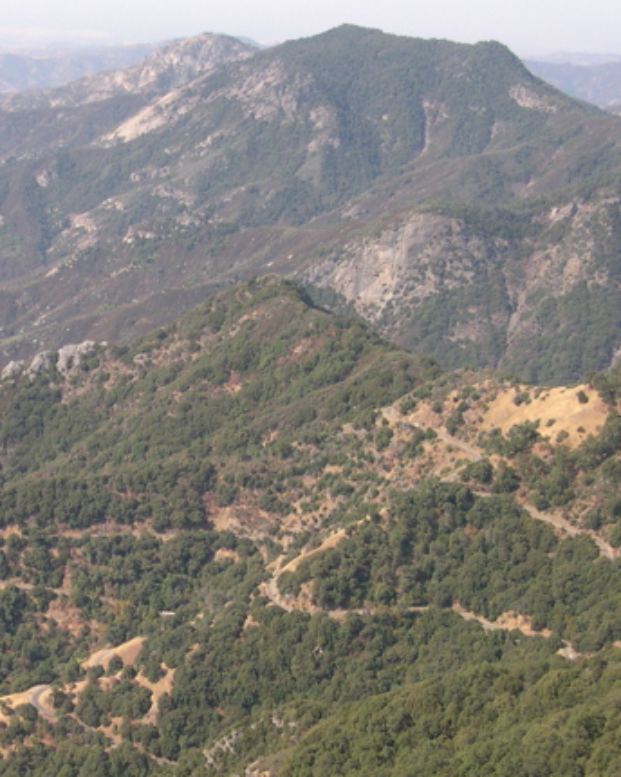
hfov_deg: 21.2
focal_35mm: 69
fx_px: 1585
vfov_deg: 27.5
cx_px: -32
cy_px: 419
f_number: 7.6
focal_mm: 8
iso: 100
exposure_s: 1/137
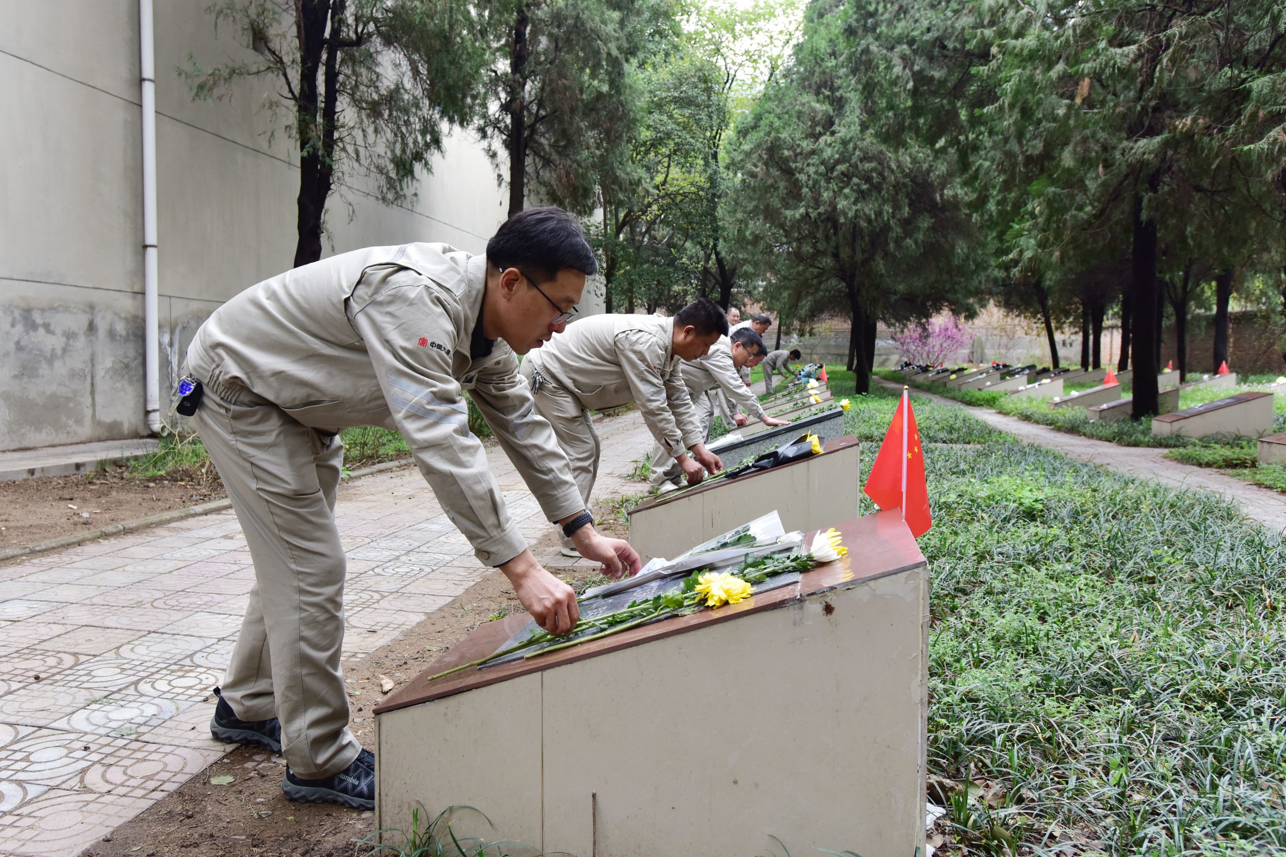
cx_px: 643
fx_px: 893
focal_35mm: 25
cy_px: 428
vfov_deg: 51.3
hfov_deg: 71.5
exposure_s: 1/160
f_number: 6.3
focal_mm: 25
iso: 800
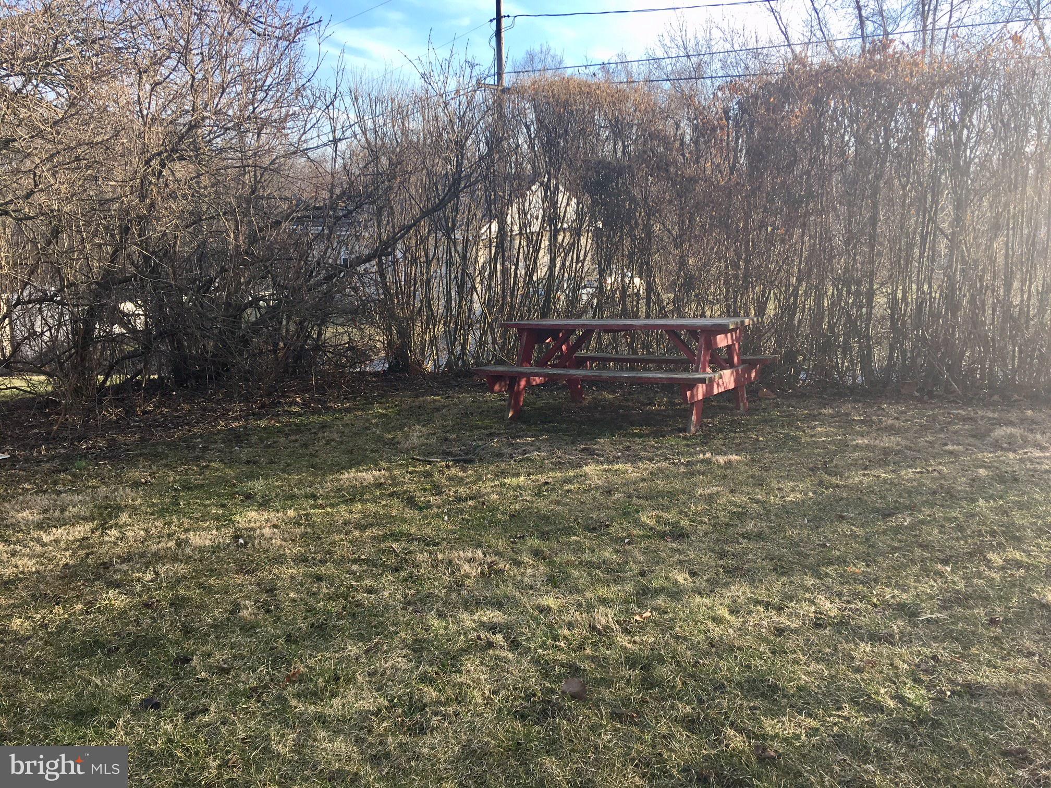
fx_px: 880
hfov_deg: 61.7
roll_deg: -1.0
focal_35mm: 29
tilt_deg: -11.3
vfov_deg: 48.2
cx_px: 526
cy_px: 394
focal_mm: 4.15
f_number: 2.2
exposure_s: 1/396
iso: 25
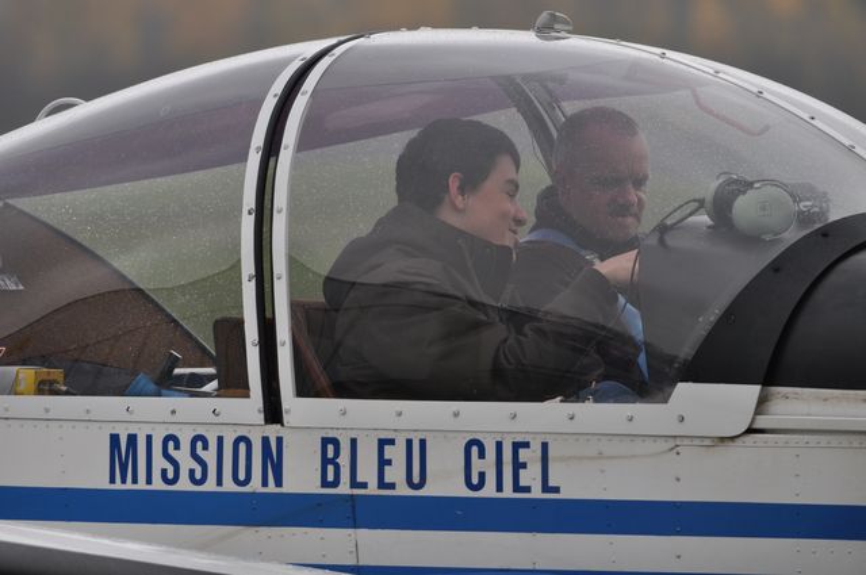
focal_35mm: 525
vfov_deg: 2.6
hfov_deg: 3.9
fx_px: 12613
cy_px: 288
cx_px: 433
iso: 400
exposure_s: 1/400
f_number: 6
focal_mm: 350
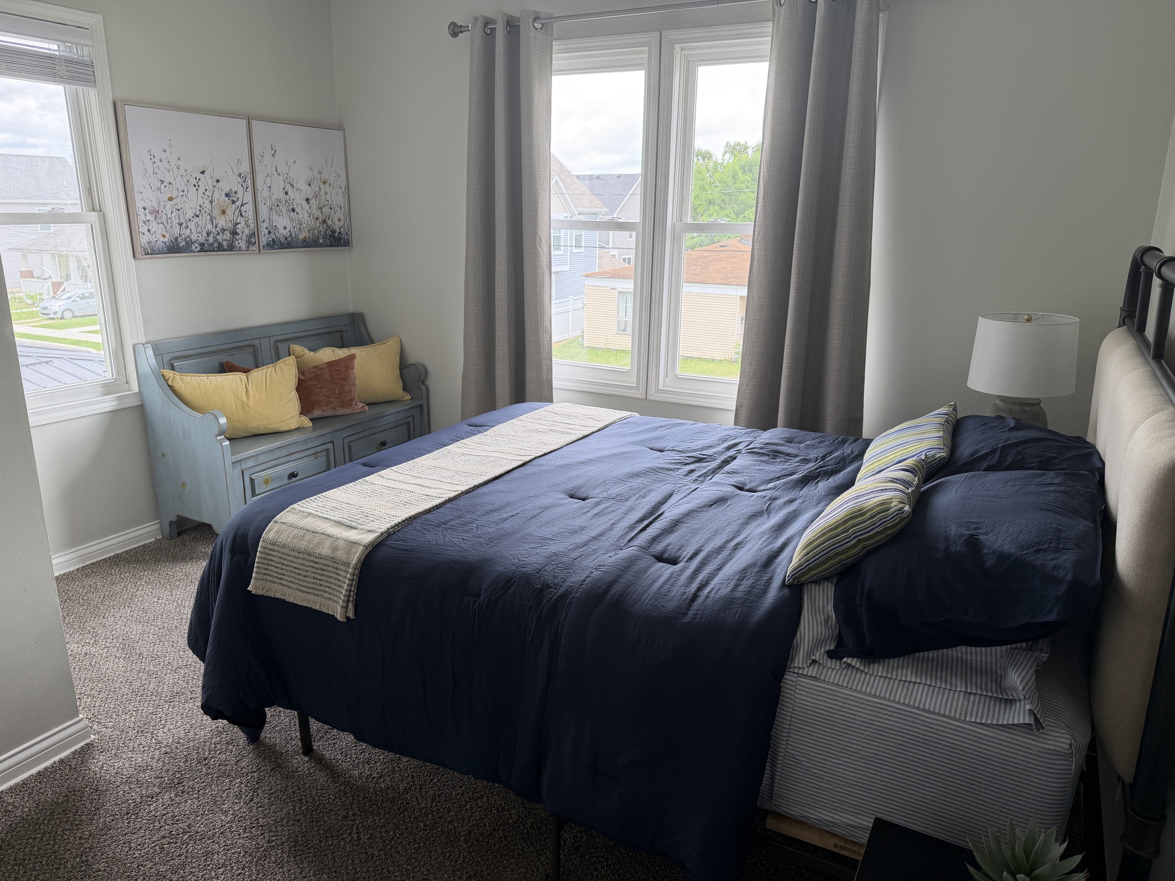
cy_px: 440
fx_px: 815
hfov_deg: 71.6
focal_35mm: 24
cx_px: 588
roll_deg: -0.6
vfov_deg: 56.8
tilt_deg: -15.8
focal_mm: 6.76
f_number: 1.78
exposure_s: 1/170
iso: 80
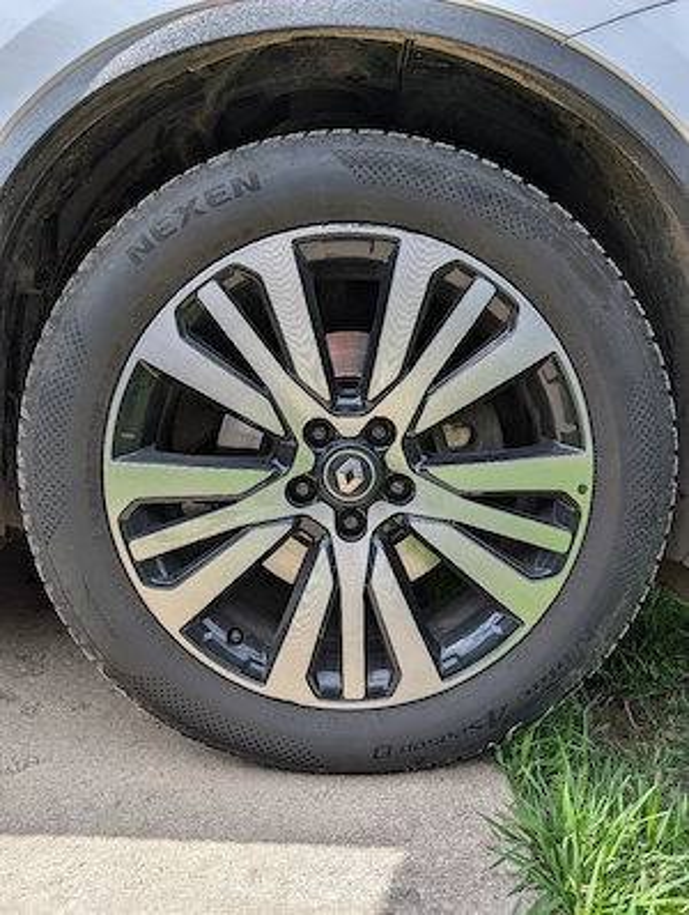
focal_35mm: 24
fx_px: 635
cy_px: 458
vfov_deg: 71.5
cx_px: 344
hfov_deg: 57.0
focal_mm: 6.9
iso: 24
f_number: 1.68
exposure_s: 1/588
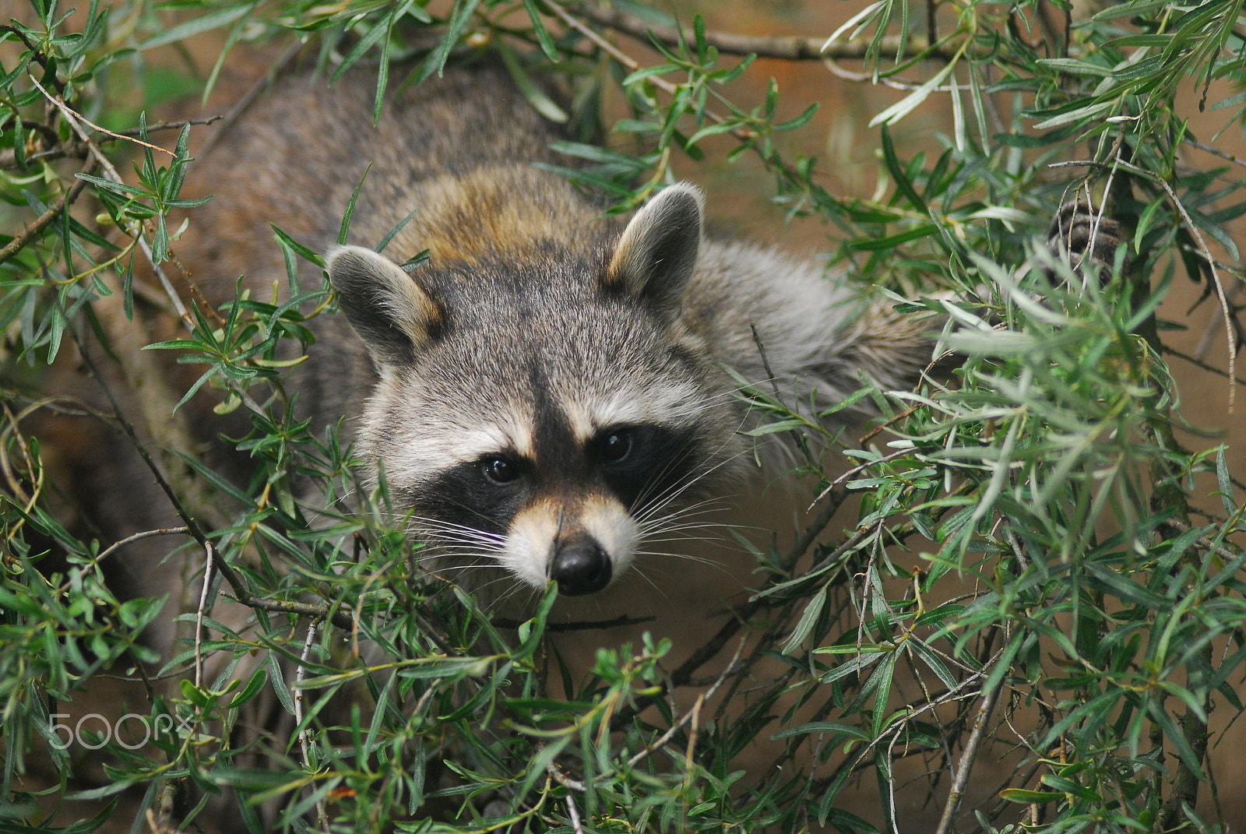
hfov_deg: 10.1
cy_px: 417
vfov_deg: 6.8
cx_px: 623
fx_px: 7017
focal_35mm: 202
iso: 400
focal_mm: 135
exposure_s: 1/1000
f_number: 2.8
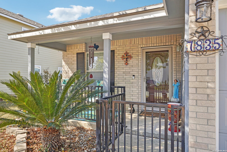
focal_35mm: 24
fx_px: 151
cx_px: 114
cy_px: 76
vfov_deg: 53.1
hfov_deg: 73.7
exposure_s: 1/40
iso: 100
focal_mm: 24
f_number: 8
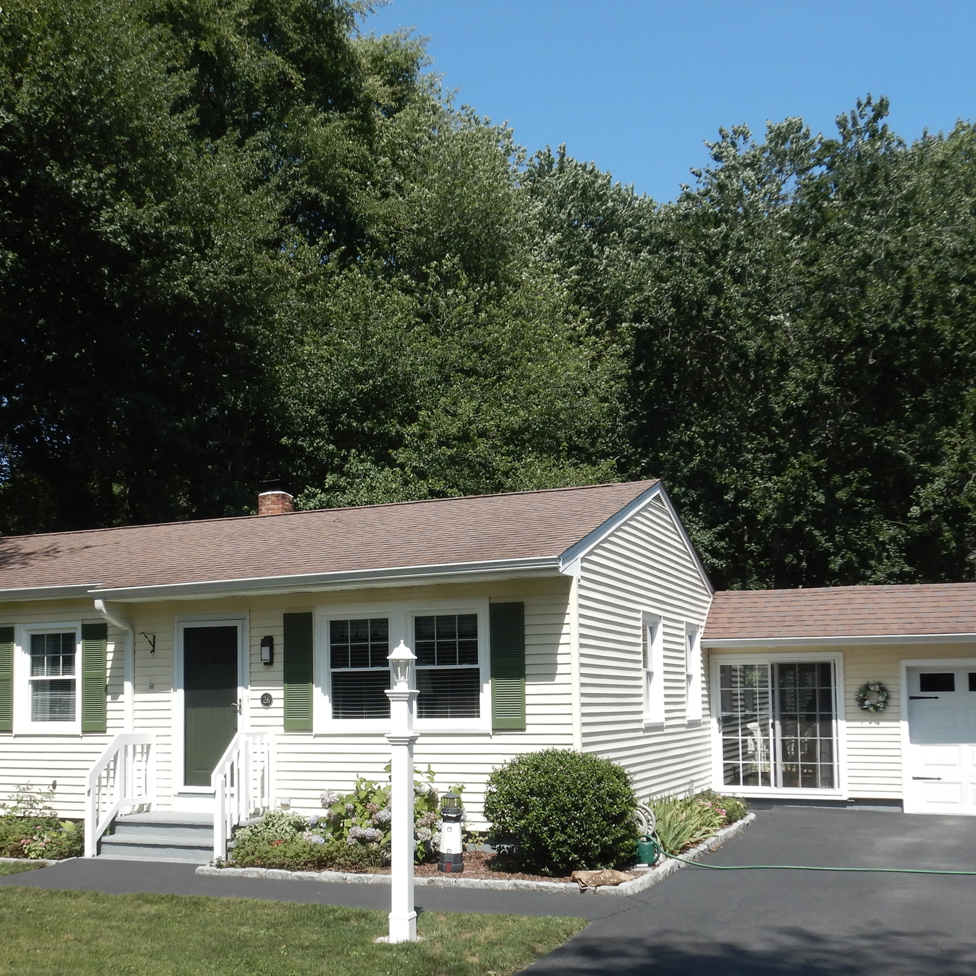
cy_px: 621
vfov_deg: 44.5
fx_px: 1180
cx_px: 391
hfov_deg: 44.7
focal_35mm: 37
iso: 125
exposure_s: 1/800
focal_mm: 4.3
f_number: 4.1
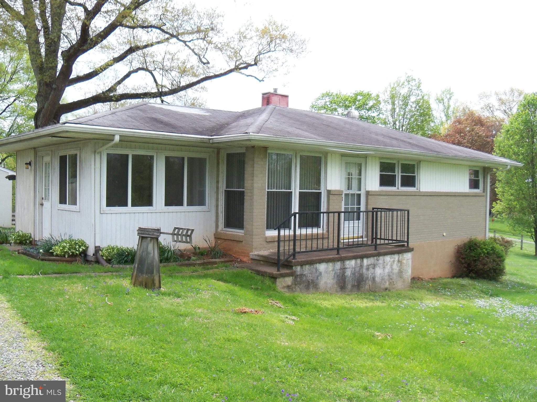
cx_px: 268
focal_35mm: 35
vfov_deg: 40.7
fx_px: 543
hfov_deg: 52.6
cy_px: 201
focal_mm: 6.2
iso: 200
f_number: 3.5
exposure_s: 1/800
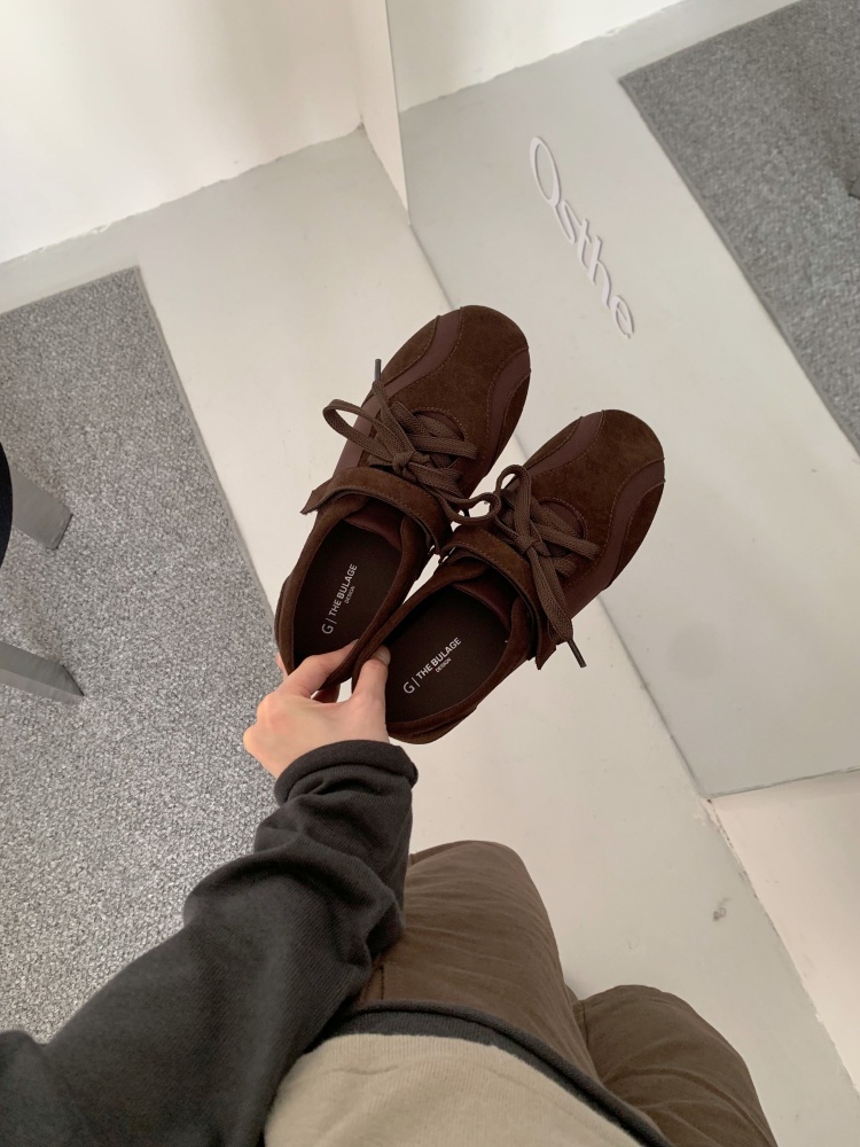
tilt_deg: -73.3
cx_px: 430
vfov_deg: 67.3
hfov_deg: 53.1
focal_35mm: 26
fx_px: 861
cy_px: 574
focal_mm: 4.25
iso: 125
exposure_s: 1/60
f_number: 1.8
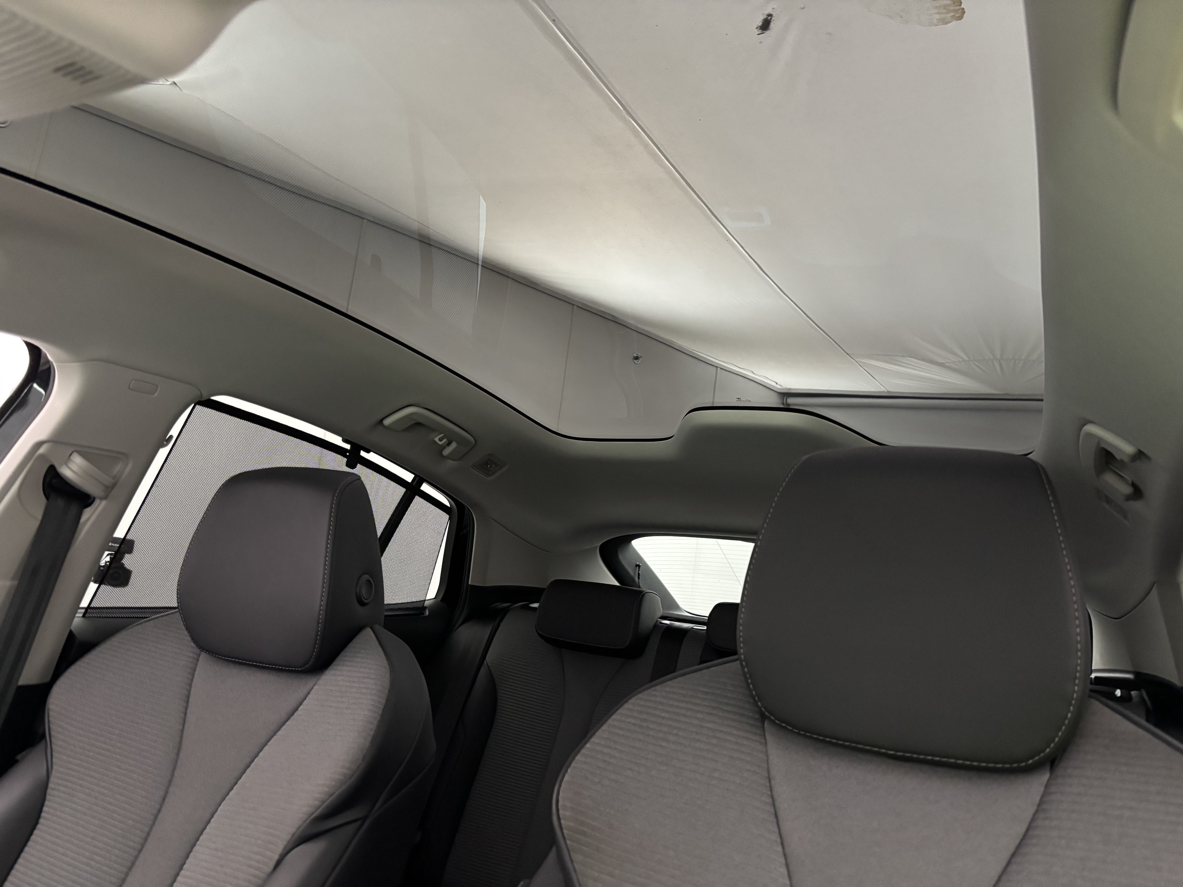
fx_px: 889
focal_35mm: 26
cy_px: 444
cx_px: 592
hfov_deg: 67.3
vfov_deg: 53.1
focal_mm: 5.96
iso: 500
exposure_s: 1/25
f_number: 1.6
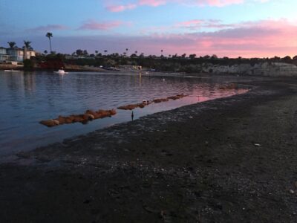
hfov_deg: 61.7
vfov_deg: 48.2
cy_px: 112
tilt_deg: -7.8
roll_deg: -2.0
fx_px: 249
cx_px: 148
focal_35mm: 29
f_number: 2.2
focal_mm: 4.15
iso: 250
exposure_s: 1/24
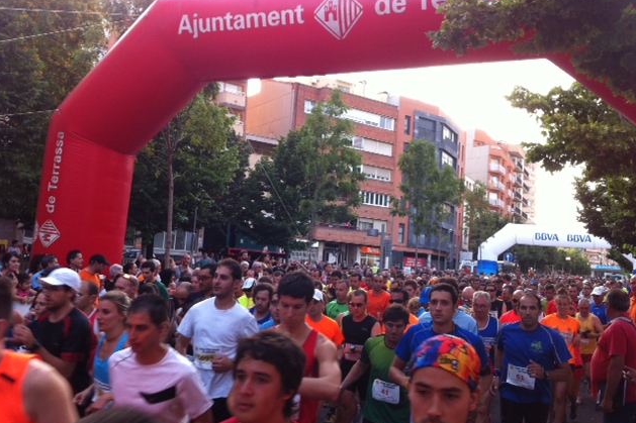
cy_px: 211
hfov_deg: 51.9
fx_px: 653
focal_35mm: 37
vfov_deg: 35.9
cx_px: 321
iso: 100
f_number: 2.8
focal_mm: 3.85
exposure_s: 1/120
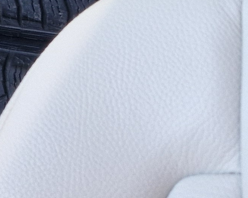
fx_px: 998
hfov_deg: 13.9
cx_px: -16
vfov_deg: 9.7
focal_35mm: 136
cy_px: -313
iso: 125
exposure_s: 1/50
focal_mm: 5.4
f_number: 1.8
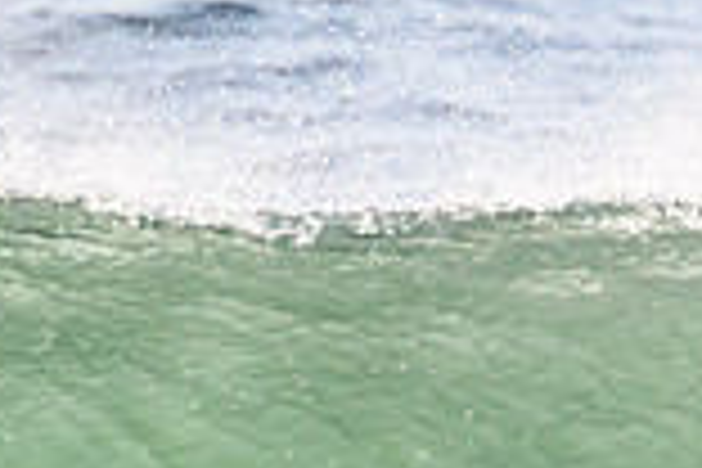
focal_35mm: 2976
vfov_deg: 0.5
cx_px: 1058
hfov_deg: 0.7
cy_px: 632
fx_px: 58027
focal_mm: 800
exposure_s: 1/2000
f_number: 11
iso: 1100
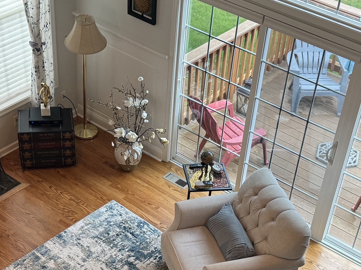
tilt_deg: -40.1
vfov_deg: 21.7
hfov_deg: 28.9
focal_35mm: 67
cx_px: 151
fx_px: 699
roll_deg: -2.8
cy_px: 205
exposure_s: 1/120
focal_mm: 6.76
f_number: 1.78
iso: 200
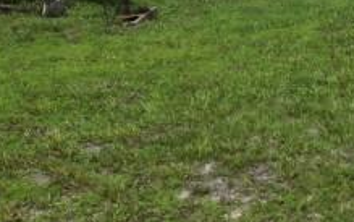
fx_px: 1197
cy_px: -188
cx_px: 407
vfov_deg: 10.0
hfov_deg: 16.3
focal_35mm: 124
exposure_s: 1/5000
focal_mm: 6.72
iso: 110
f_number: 1.7
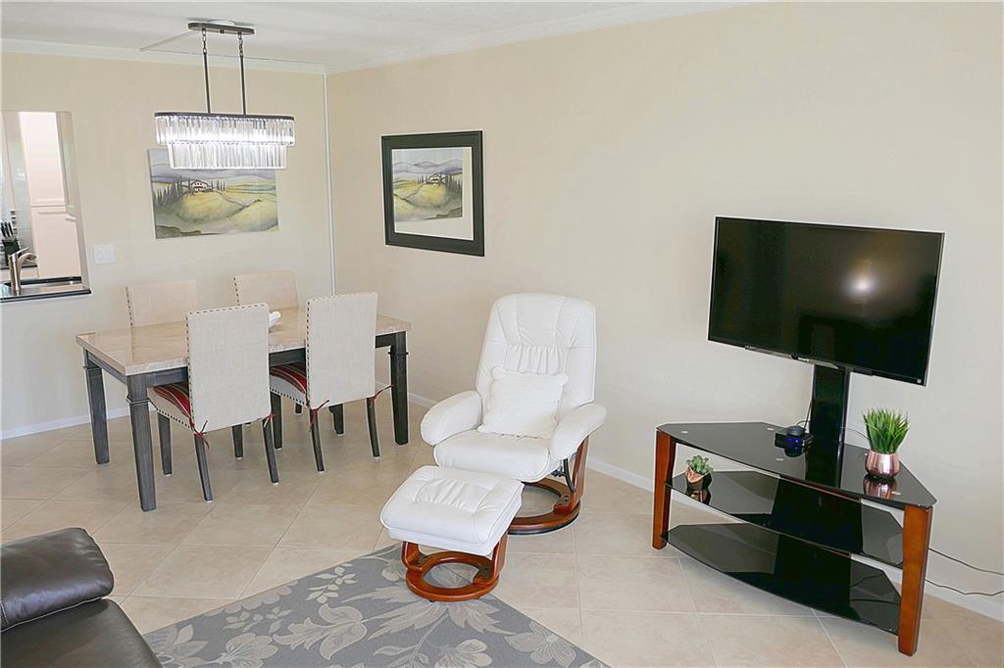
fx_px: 781
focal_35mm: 28
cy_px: 334
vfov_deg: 46.4
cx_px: 502
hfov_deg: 65.5
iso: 160
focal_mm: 10.2
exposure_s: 1/60
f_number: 3
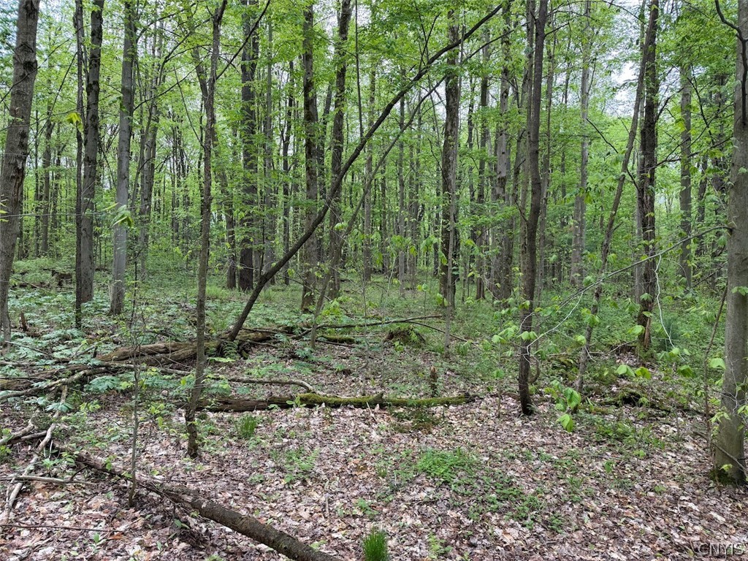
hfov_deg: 71.6
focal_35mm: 24
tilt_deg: +1.8
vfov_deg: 56.8
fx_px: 519
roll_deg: -4.4
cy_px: 280
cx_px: 374
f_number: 1.78
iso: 64
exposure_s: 1/147
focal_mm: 6.76
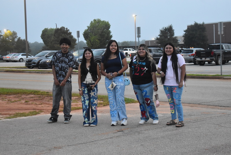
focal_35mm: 72
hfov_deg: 28.1
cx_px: 116
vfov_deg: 18.9
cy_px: 78
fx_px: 462
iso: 3200
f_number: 5.3
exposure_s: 1/90
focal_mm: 48
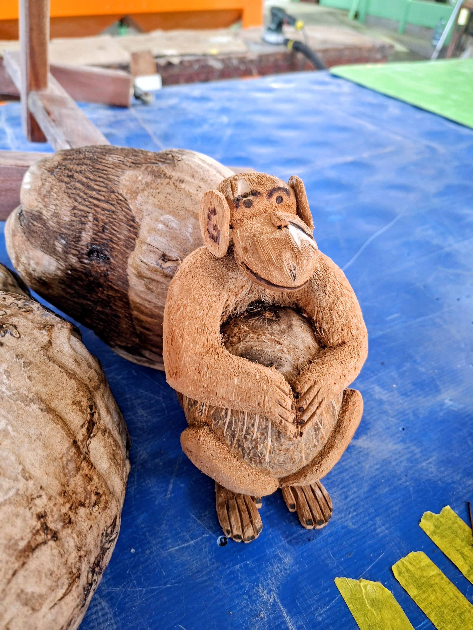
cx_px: 236
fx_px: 419
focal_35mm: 23
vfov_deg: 73.9
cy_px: 315
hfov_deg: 58.9
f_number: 1.8
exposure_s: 1/33
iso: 250
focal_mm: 5.54
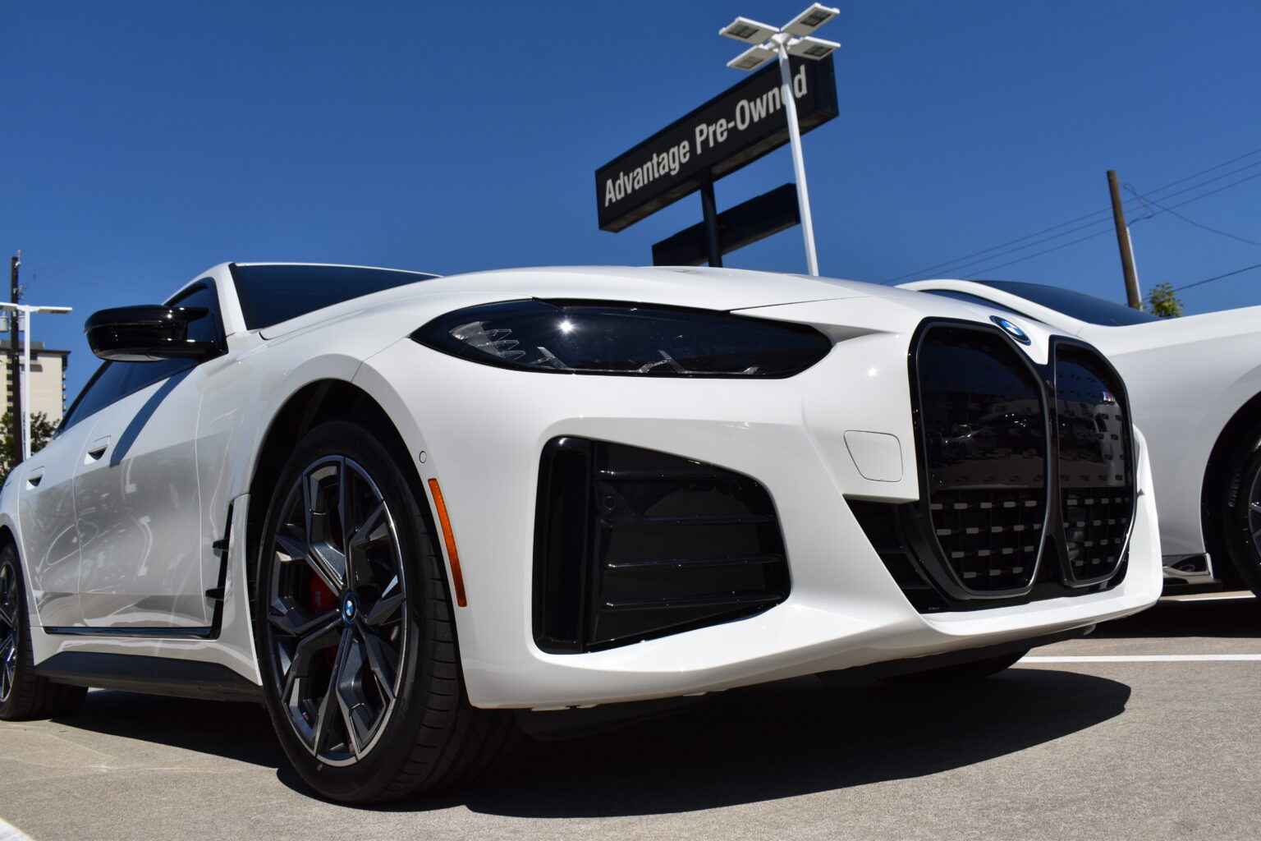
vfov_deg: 40.0
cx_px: 630
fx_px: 1156
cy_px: 420
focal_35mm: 33
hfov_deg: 57.2
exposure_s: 1/2000
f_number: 8
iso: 280
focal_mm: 22
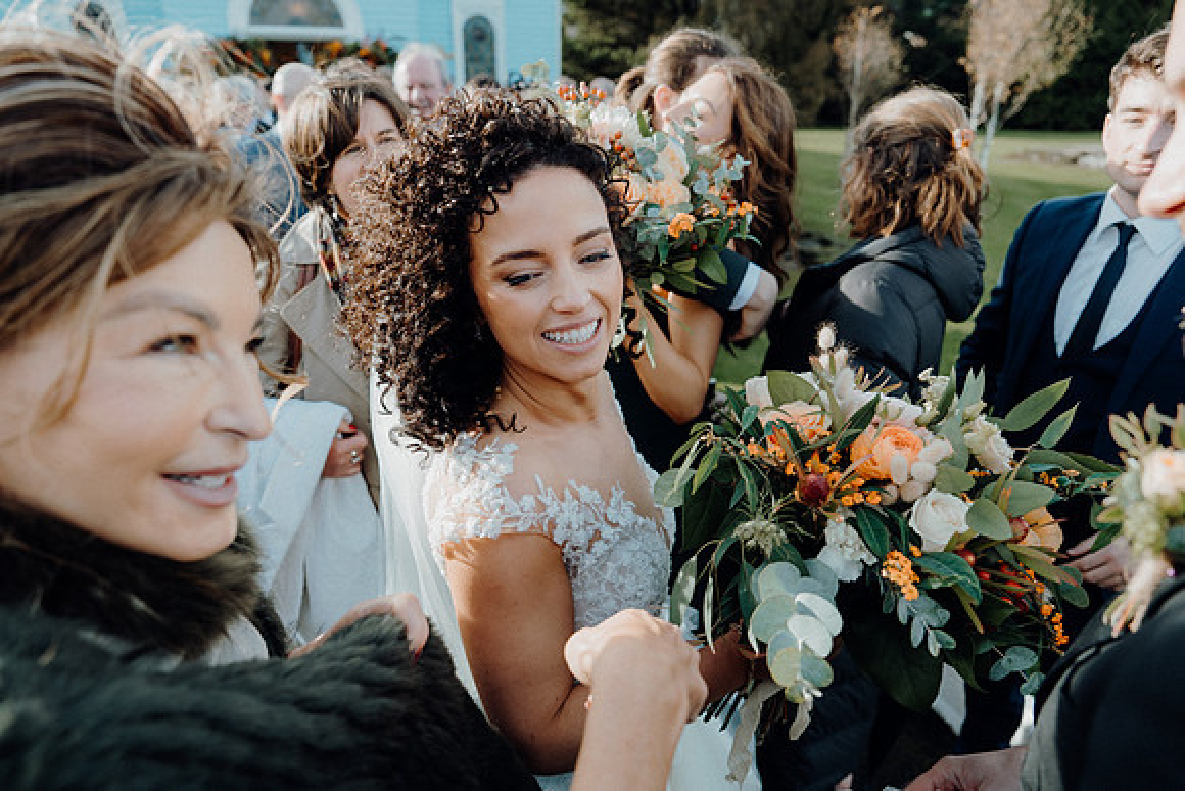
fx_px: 790
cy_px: 396
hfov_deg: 73.7
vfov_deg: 53.2
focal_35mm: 24
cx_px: 592
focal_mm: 24
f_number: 3.5
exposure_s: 1/400
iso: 160
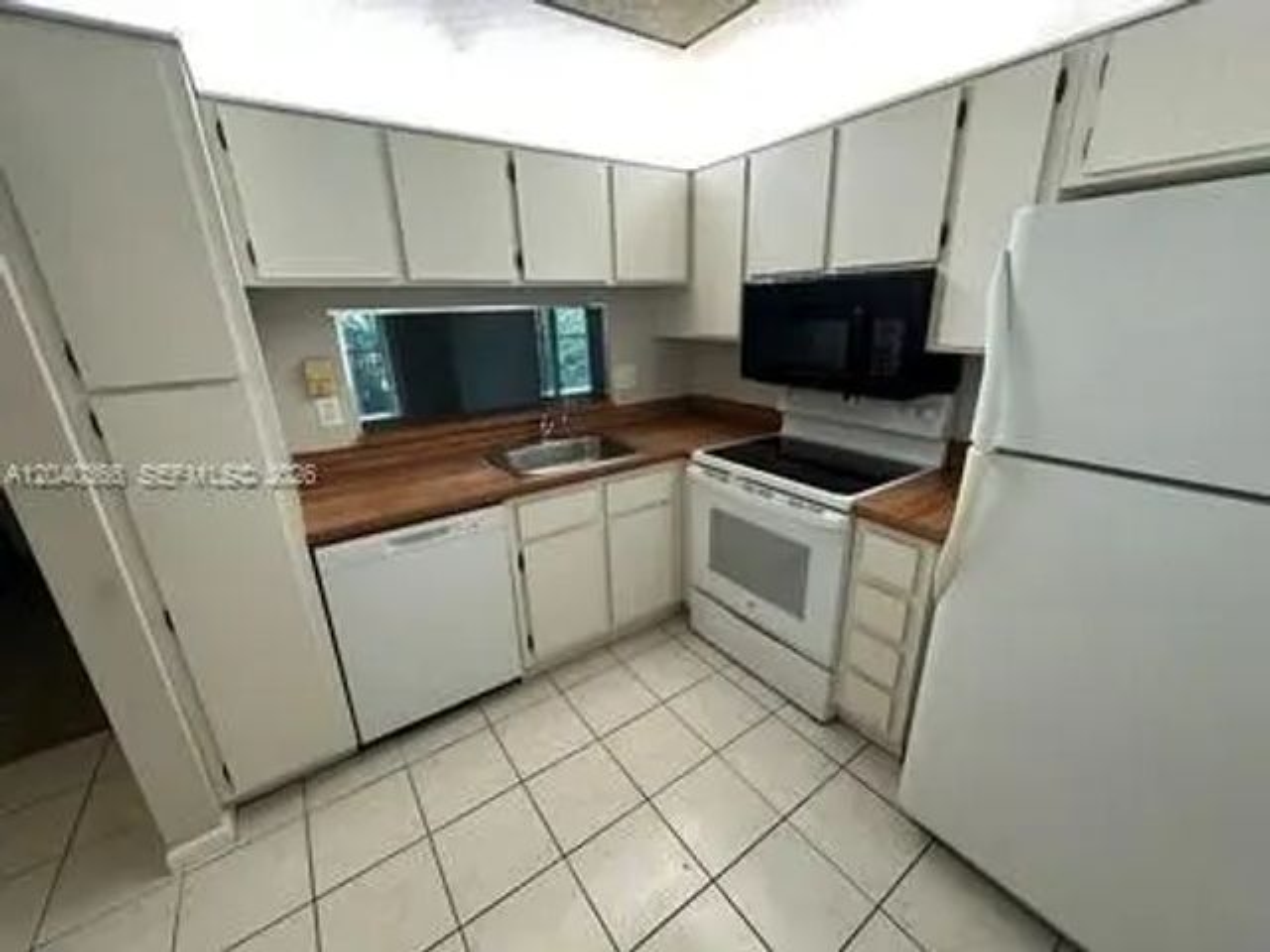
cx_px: 635
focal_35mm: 14
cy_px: 476
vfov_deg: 85.7
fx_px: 514
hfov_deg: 102.1
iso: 100
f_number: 2.2
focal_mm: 2.22
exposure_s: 1/61
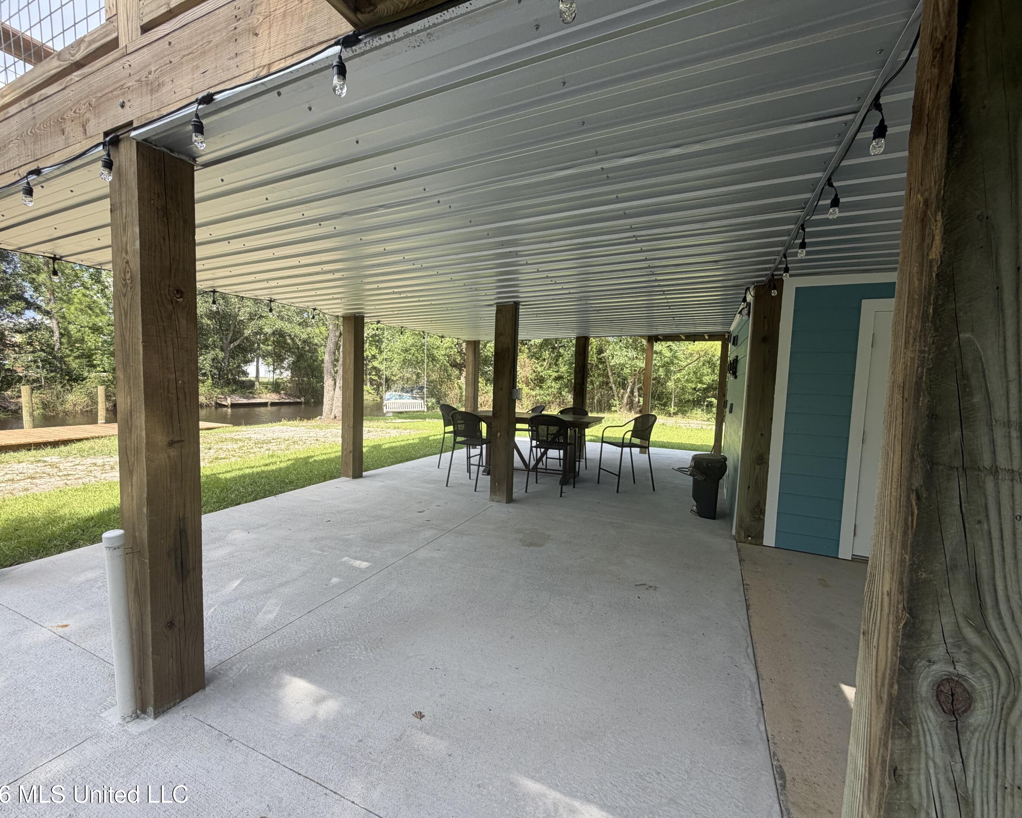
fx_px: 454
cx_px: 500
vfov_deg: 84.0
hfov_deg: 96.8
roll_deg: -1.9
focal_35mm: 15
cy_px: 412
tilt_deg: -4.0
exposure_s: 1/445
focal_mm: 2.22
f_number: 2.2
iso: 64
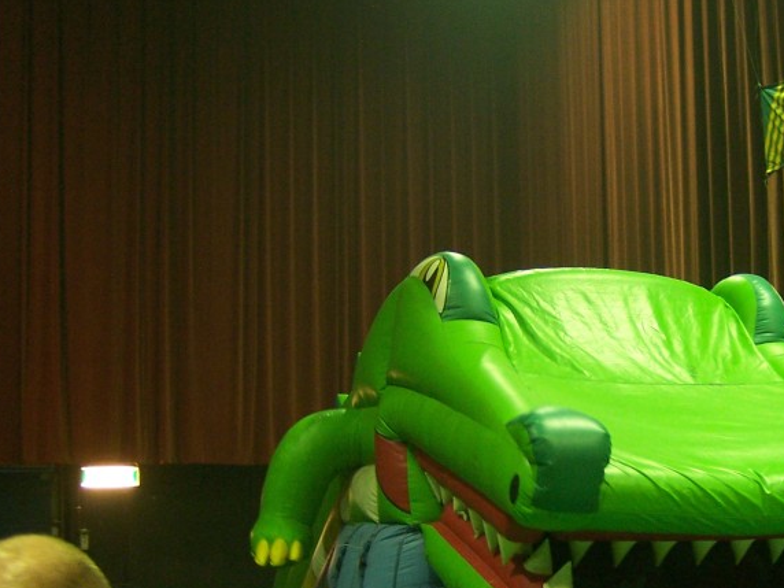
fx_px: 1540
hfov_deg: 28.1
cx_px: 604
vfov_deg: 21.5
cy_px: 411
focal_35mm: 68
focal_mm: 6.3
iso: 140
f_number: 2.8
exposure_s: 1/8
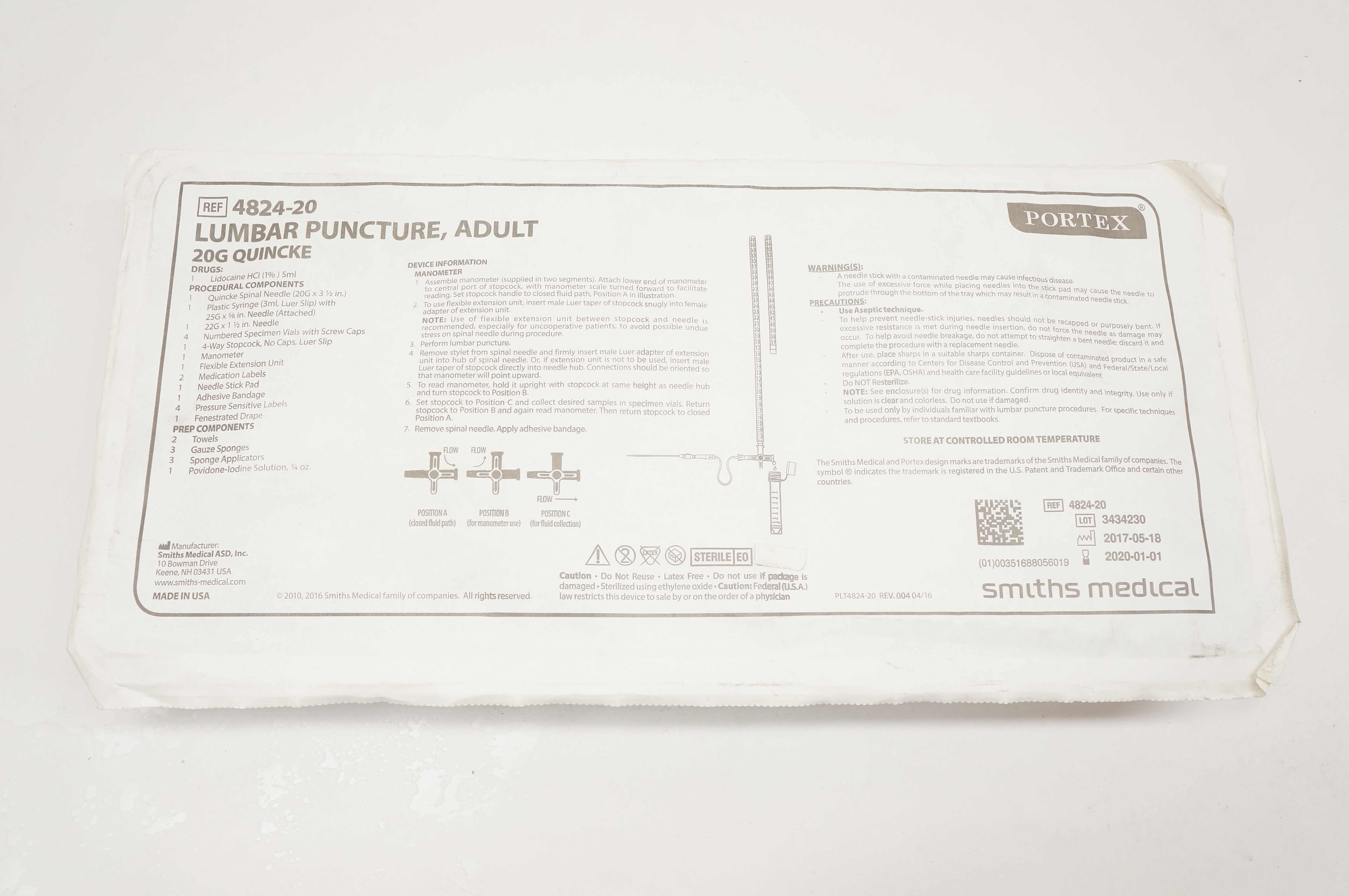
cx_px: 674
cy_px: 448
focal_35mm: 32
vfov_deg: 41.6
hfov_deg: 59.5
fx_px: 1179
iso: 800
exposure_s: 1/100
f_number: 7.1
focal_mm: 21
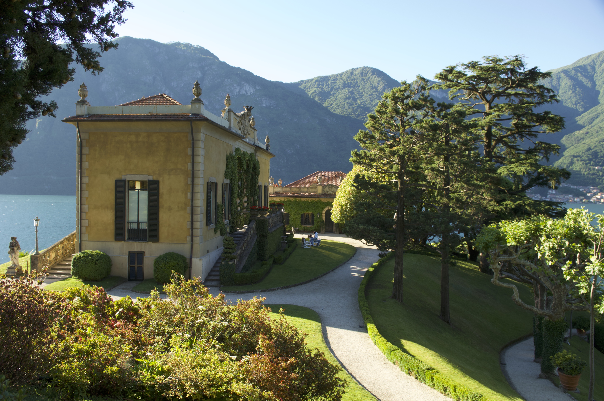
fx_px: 452
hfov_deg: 67.4
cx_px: 302
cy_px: 200
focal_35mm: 27
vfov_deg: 47.8
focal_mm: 18
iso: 100
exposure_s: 1/90
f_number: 4.8
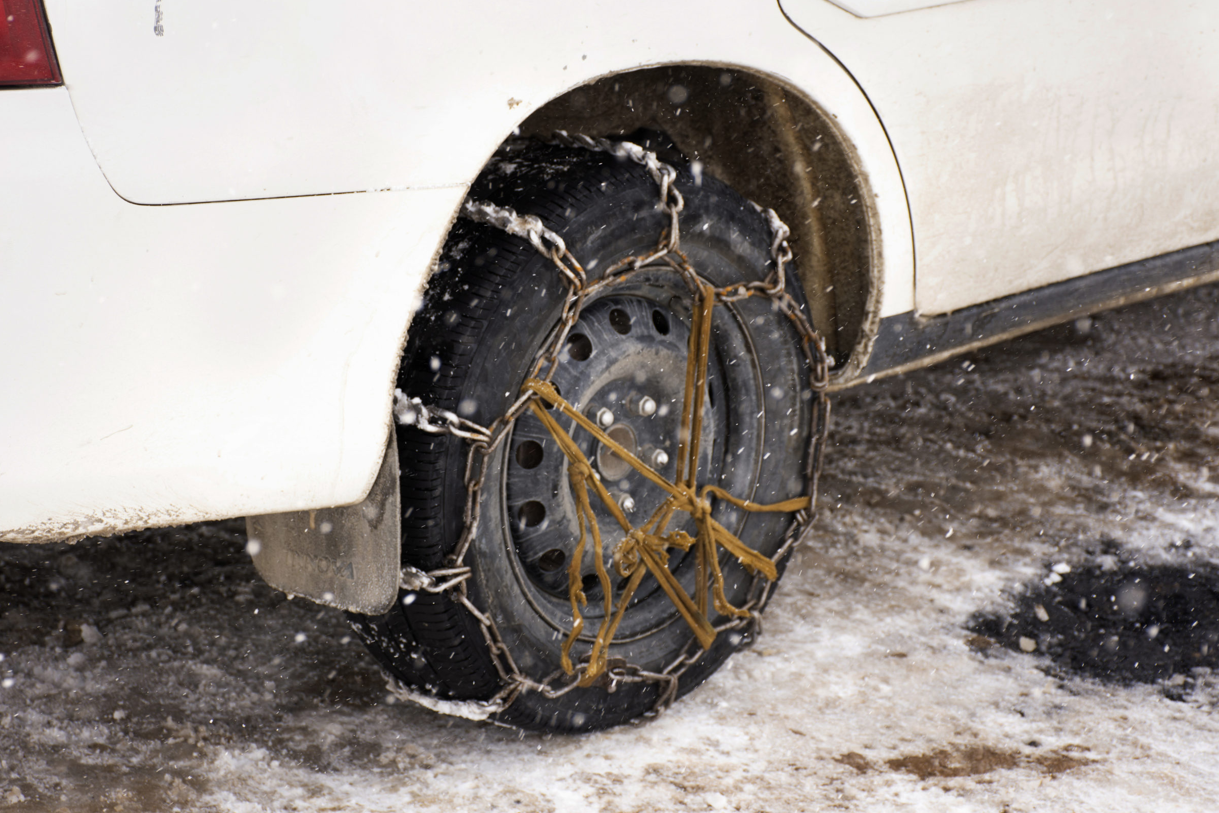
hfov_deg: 19.3
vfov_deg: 12.9
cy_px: 392
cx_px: 586
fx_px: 3589
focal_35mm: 106
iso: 200
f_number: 7.1
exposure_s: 1/500
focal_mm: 66
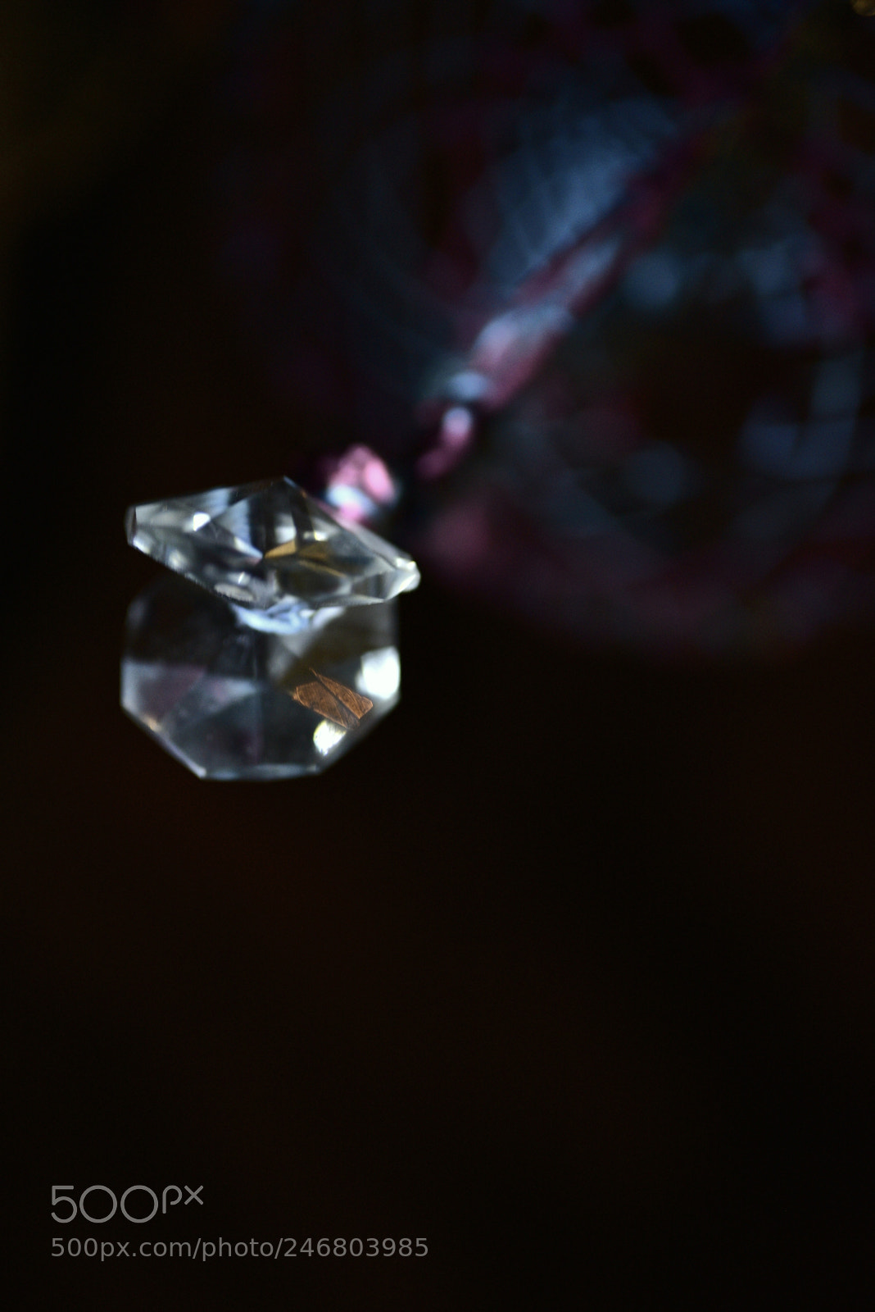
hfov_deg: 37.9
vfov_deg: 54.4
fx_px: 1275
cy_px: 656
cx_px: 438
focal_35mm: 35
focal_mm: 35
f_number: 1.6
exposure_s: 1/125
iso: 500
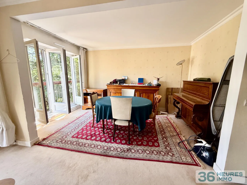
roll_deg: -0.8
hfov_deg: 102.1
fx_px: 100
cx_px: 124
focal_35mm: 14
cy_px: 92
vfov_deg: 85.7
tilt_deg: -9.3
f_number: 2.2
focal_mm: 2.22
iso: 100
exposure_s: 1/99
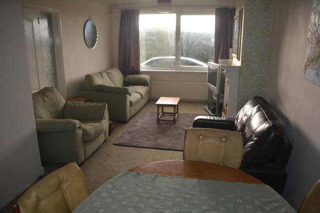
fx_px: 240
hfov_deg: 67.4
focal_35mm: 27
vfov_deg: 48.0
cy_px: 106
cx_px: 160
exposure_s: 1/125
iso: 400
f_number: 3.5
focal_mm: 18
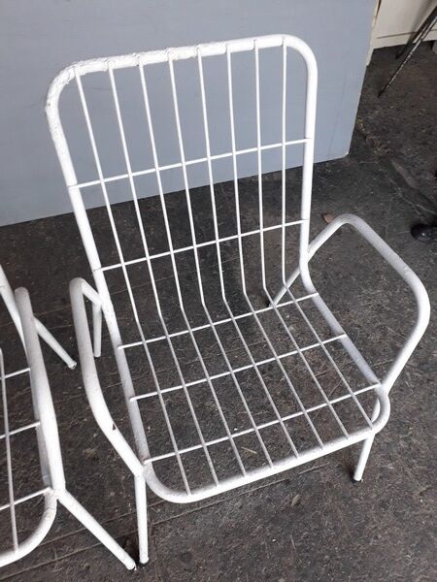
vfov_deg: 65.3
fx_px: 454
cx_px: 218
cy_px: 291
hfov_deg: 51.4
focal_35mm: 27
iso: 160
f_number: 1.9
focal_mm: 3.6
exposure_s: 1/50
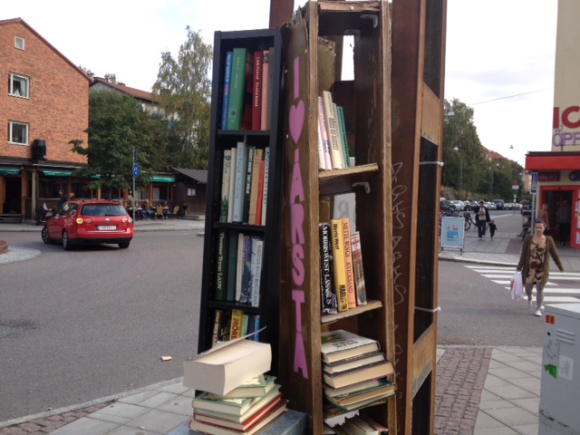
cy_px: 218
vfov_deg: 40.7
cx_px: 290
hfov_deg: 52.6
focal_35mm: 35
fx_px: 586
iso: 64
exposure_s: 1/575
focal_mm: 4.28
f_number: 2.4
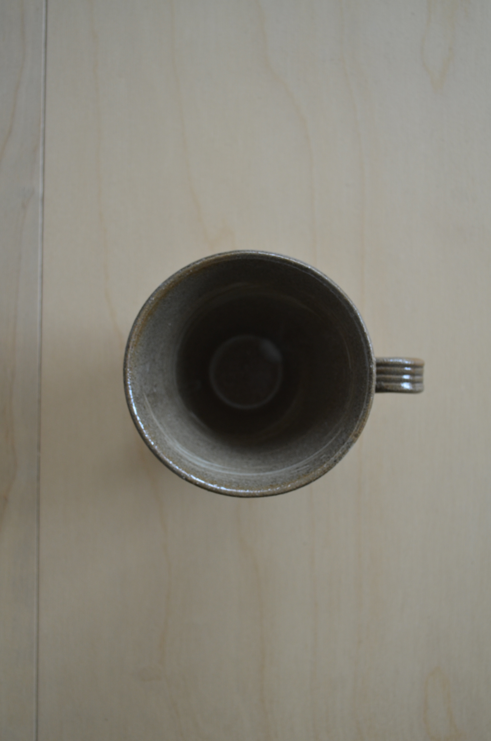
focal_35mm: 45
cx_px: 246
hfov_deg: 29.7
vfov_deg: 43.7
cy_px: 370
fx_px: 925
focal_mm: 30
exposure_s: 1/60
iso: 450
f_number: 4.5
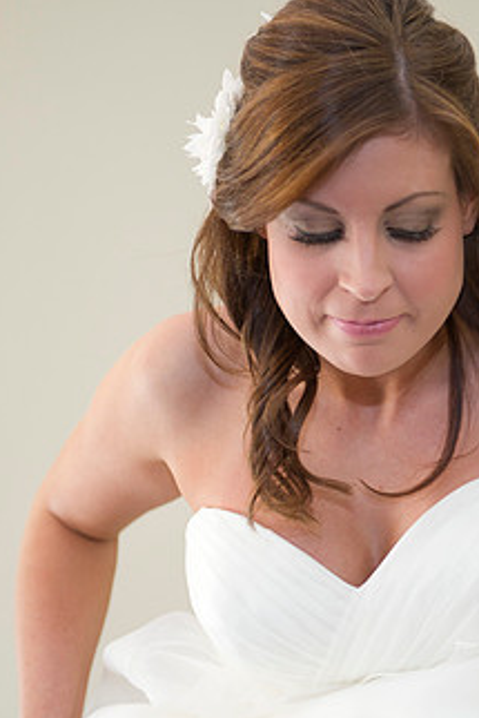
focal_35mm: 108
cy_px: 370
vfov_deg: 18.9
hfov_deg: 12.6
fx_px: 2153
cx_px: 421
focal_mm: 60
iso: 800
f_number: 2.8
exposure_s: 1/250
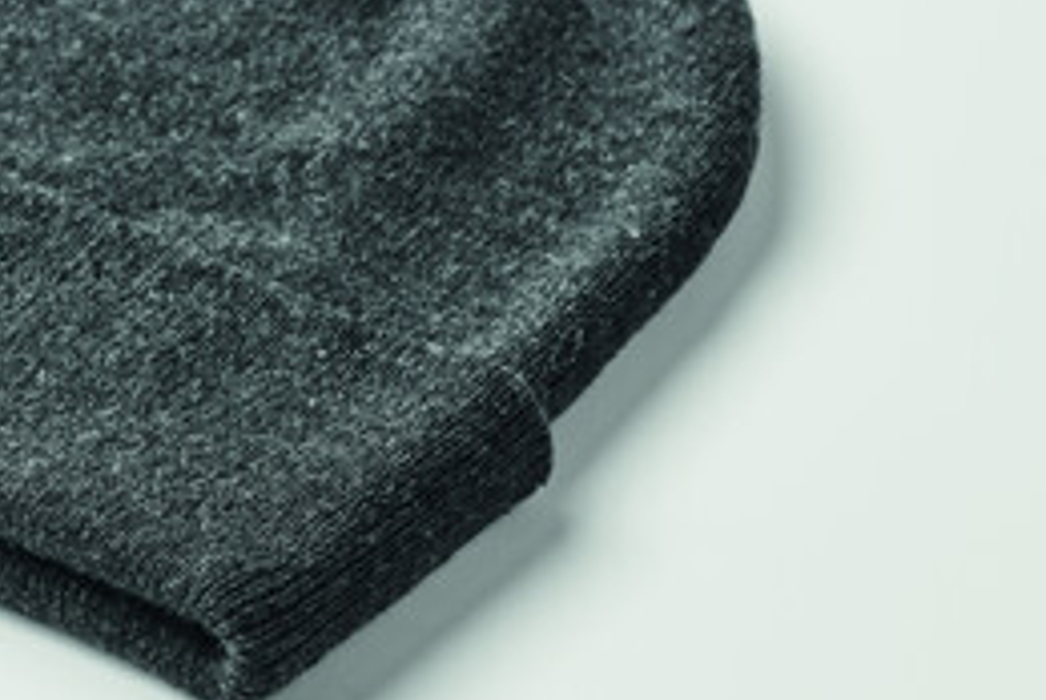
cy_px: 392
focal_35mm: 193
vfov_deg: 7.1
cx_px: 189
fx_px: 5614
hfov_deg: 10.6
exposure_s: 1/125
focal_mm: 105
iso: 160
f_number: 18
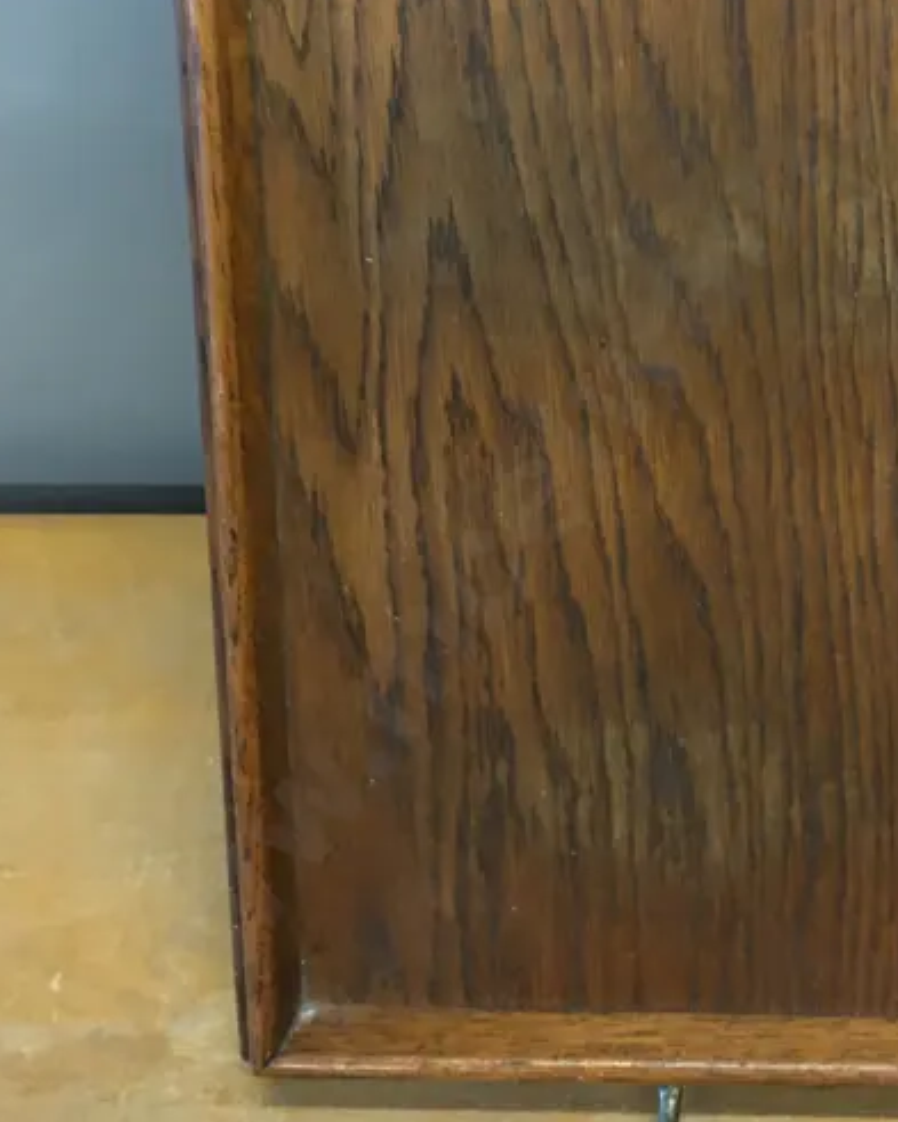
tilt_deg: -34.2
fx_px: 1959
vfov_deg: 30.7
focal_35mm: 59
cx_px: 813
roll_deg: -0.8
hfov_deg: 25.0
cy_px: 135
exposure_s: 1/17
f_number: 2.2
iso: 100
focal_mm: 4.15
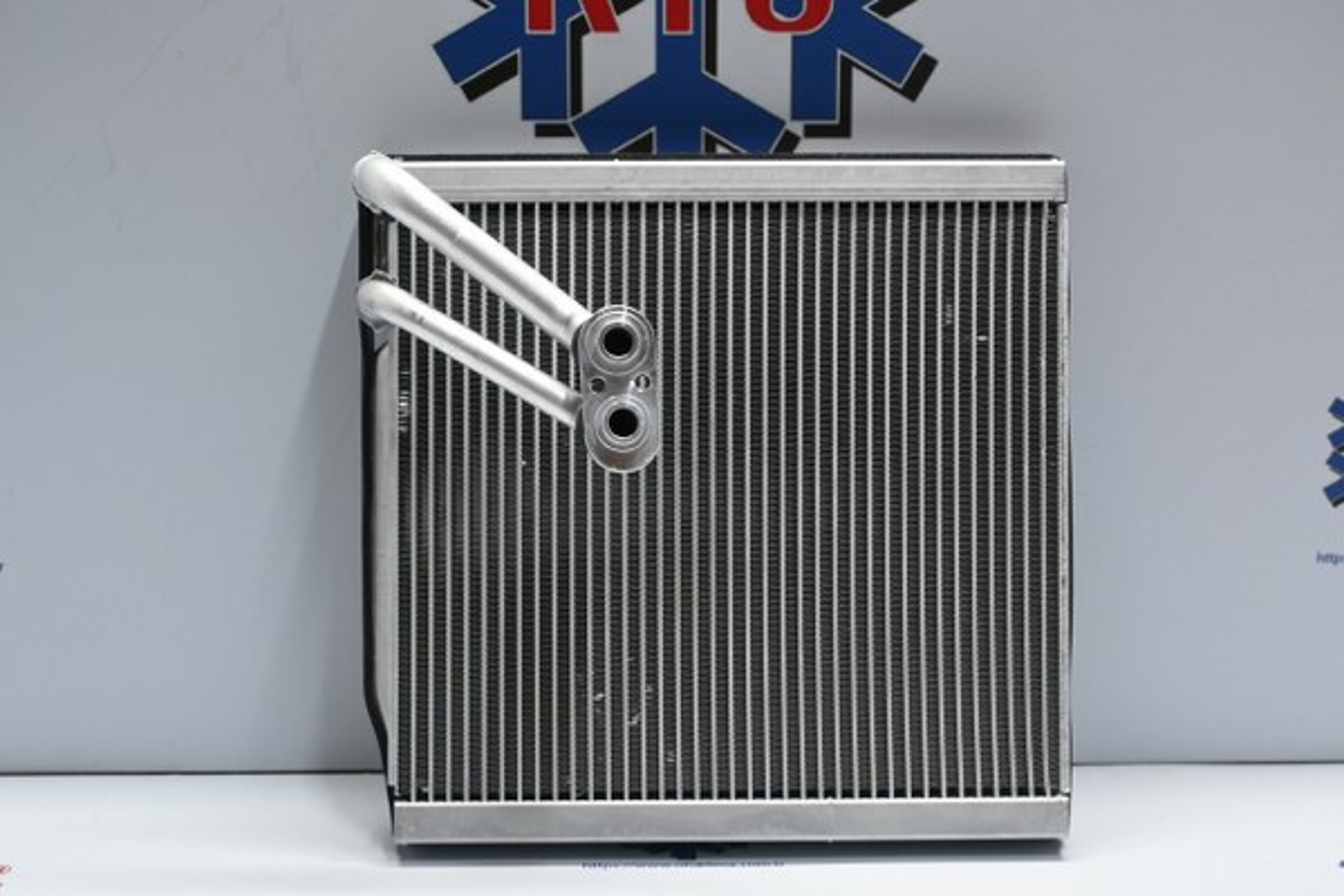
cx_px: 672
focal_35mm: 58
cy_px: 448
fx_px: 2184
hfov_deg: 34.2
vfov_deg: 23.2
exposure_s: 1/60
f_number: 5.6
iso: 1250
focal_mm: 39
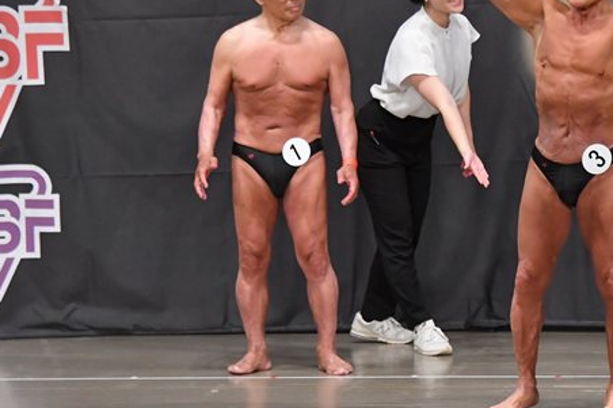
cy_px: 161
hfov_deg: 6.6
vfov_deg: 4.4
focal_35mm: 314
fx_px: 5344
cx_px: 508
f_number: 5.6
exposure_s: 1/400
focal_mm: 122
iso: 5000
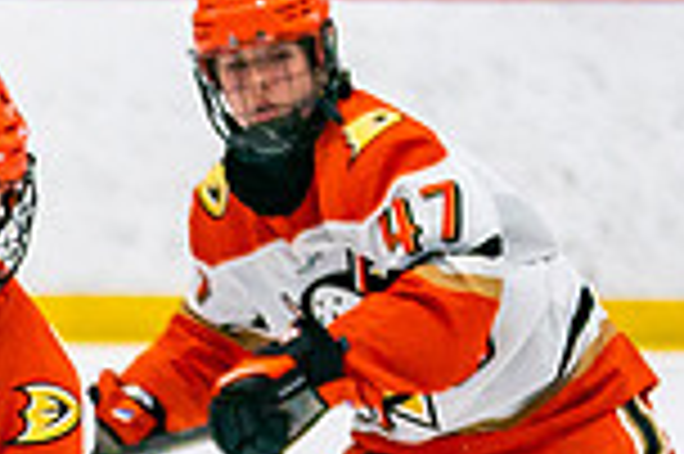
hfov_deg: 1.9
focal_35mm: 1066
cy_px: 963
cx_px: -91
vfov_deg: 1.3
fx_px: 20232
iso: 500
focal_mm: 130
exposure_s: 1/640
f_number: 2.8
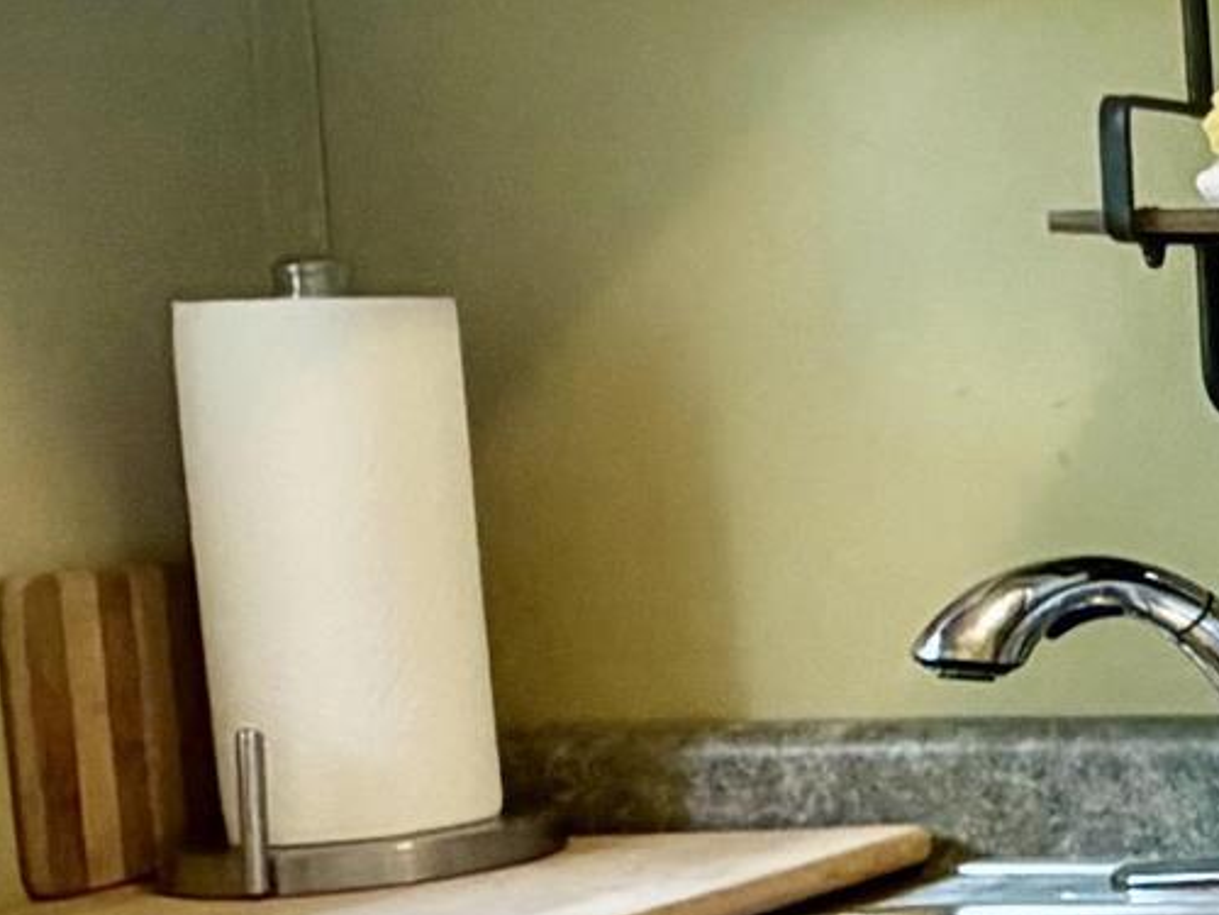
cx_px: 2562
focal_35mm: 86
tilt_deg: -4.6
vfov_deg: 17.1
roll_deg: +1.8
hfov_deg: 16.3
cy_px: 581
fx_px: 3028
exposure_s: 1/60
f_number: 2.2
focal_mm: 2.22
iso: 160
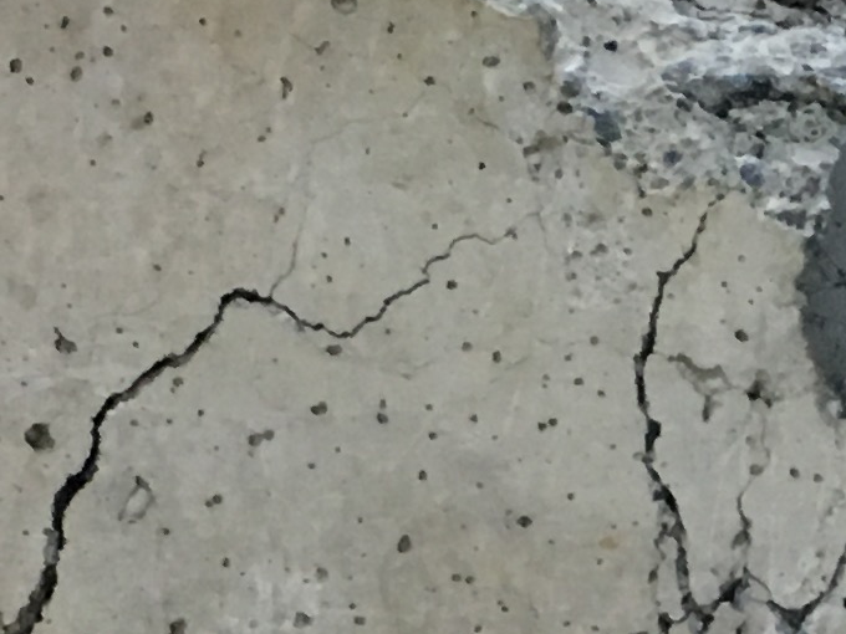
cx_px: 995
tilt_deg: -3.9
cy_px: 839
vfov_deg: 8.5
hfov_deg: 11.3
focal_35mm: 172
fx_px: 4204
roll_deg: +2.5
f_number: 2.2
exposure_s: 1/33
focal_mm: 4.15
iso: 200
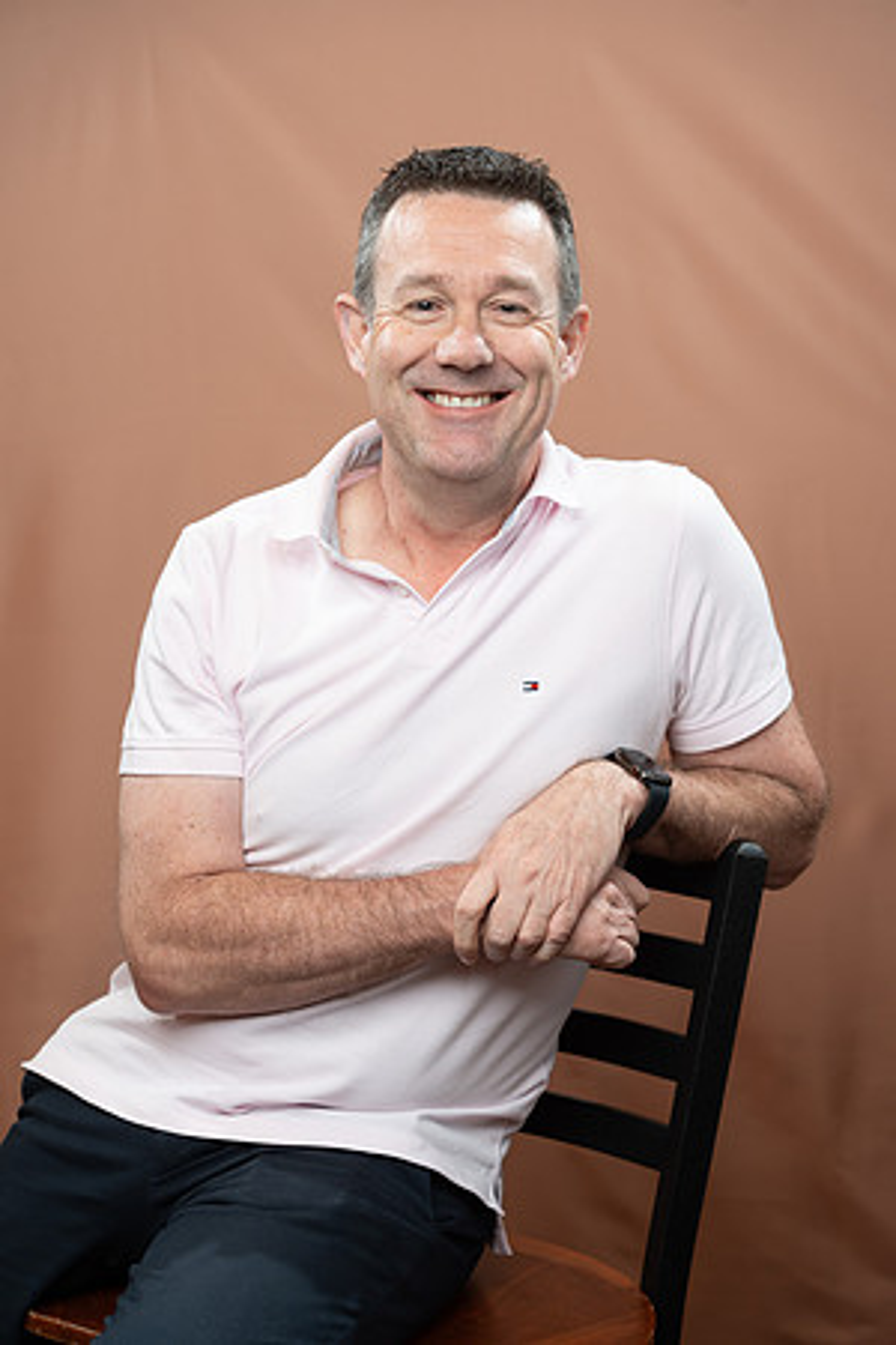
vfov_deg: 27.0
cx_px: 448
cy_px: 672
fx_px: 2800
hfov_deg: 18.2
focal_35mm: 75
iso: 320
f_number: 4
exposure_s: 1/160
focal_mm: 75
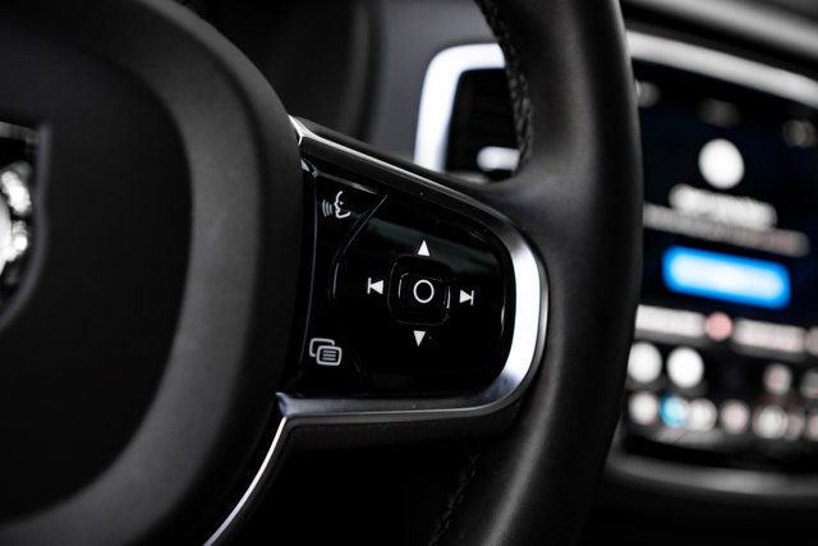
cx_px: 409
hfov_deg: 44.5
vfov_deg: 30.5
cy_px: 273
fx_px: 1000
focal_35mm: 44
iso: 640
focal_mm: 44
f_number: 4
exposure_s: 1/200
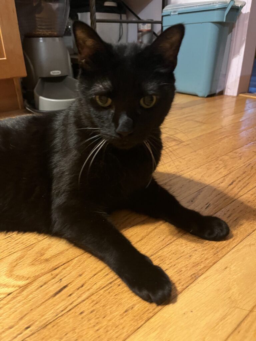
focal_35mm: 26
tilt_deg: -26.7
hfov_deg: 53.1
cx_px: 128
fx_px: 256
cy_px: 170
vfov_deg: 67.3
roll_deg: +0.9
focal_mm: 5.1
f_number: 1.6
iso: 800
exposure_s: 1/30
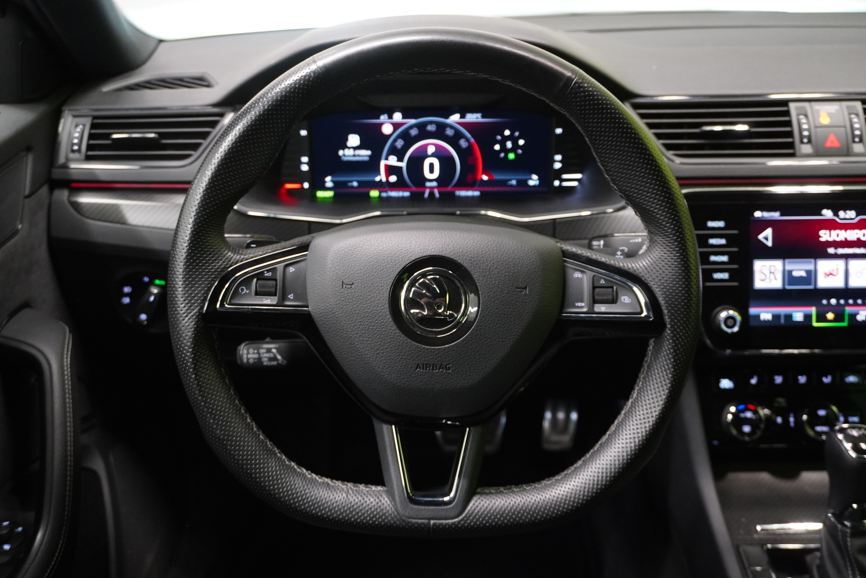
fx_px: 866
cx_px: 433
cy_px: 289
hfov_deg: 53.1
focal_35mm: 36
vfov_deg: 36.9
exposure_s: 1/40
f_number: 4.5
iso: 2500
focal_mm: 24
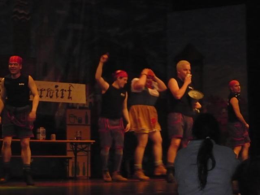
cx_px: 130
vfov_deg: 14.4
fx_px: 774
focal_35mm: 103
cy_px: 98
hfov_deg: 19.1
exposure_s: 1/30
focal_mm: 17
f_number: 4.9
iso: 640
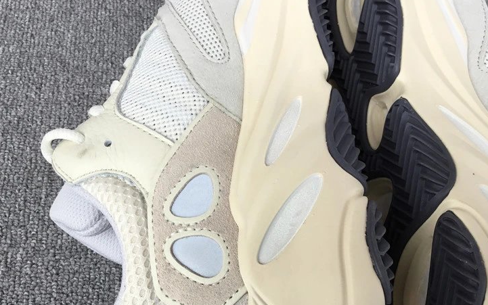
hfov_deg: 48.2
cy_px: 212
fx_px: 545
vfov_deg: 30.9
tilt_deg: -58.1
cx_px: 238
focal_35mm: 41
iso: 25
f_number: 2.4
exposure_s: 1/111
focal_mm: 3.3
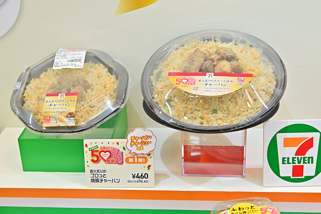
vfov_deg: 22.6
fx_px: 535
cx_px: 160
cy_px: 107
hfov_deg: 33.4
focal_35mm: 60
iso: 4000
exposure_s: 1/320
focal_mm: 60
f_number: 7.1
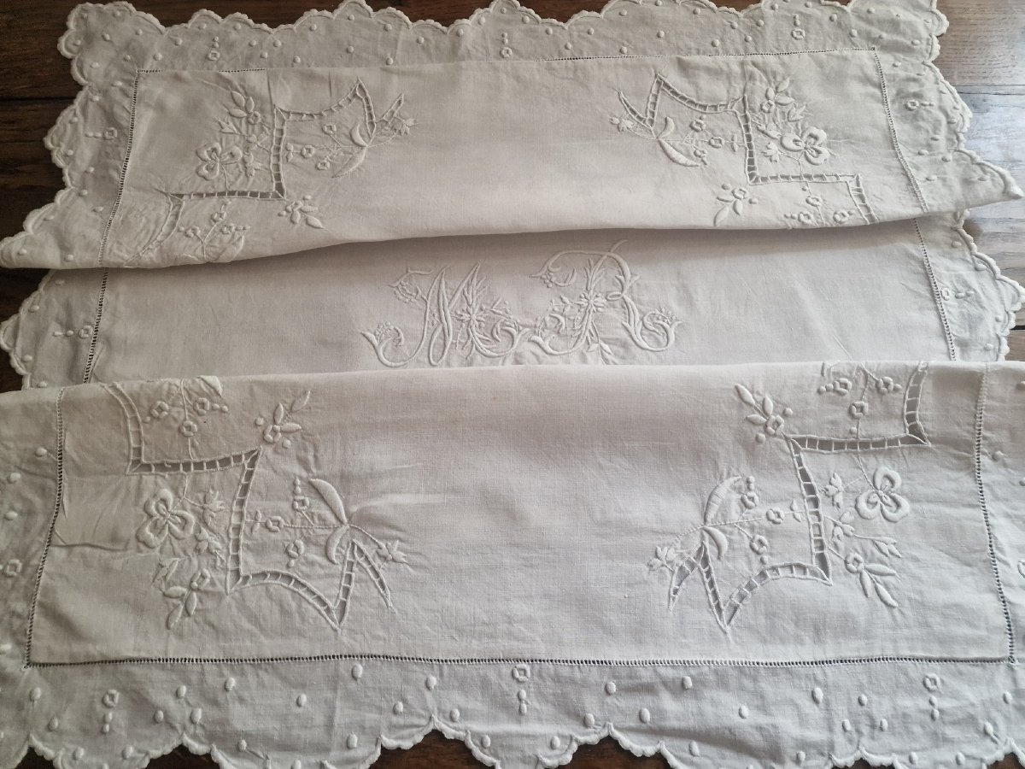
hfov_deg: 73.9
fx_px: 681
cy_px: 384
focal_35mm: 23
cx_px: 512
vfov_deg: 58.9
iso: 80
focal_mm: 6.4
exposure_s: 1/100
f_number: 1.8
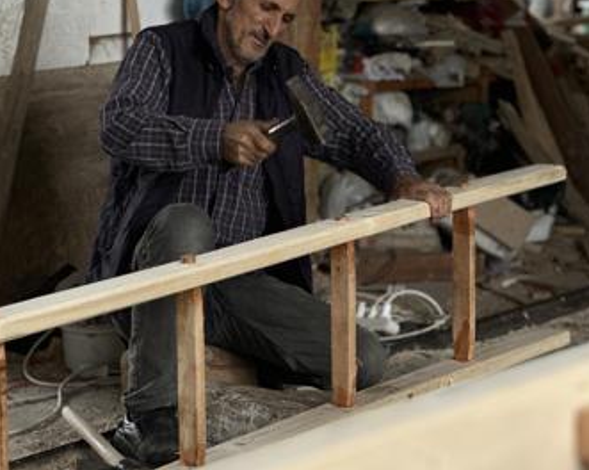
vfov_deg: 14.5
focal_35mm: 106
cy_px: 187
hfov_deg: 18.1
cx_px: 228
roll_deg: -1.0
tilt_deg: -6.0
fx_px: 1846
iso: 160
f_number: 2.8
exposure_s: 1/121
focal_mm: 9
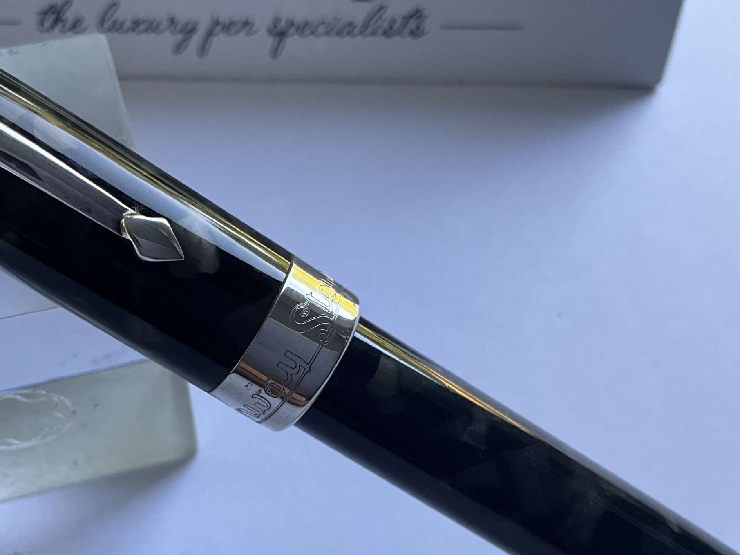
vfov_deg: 35.0
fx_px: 876
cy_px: 341
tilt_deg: -57.9
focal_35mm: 41
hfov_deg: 45.5
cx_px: 289
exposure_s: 1/122
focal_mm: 3
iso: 40
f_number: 1.8
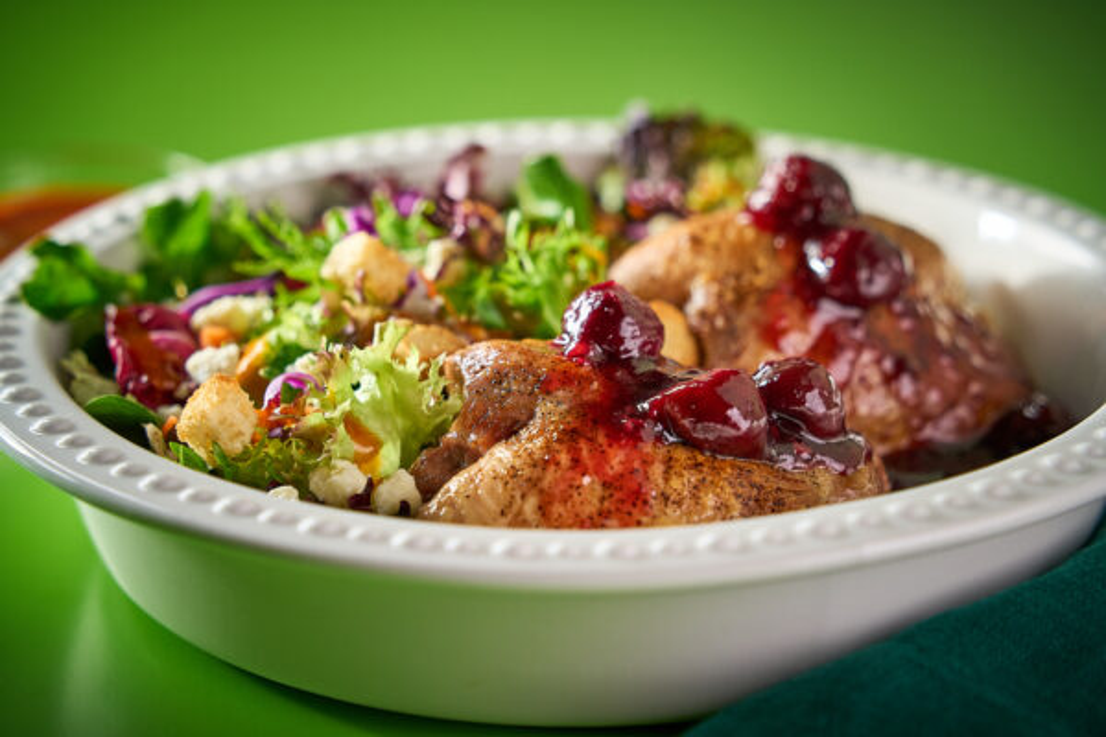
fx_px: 2949
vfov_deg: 14.3
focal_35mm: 96
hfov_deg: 21.2
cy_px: 368
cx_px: 553
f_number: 4.5
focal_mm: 96
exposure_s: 1/50
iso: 250
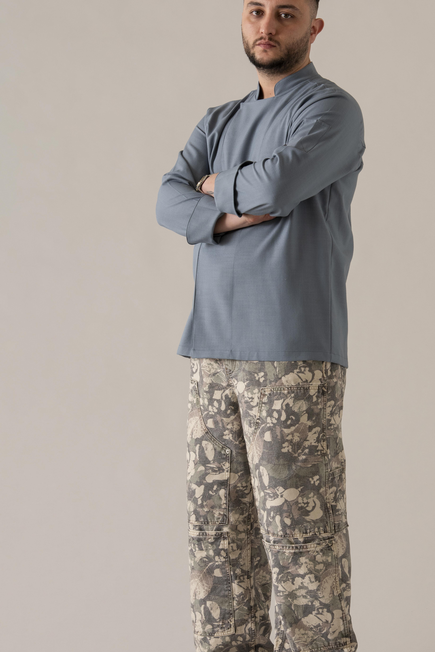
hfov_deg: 8.4
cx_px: 266
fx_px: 2952
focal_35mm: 163
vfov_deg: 12.6
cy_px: 322
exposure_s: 1/160
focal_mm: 122
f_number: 11
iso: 320
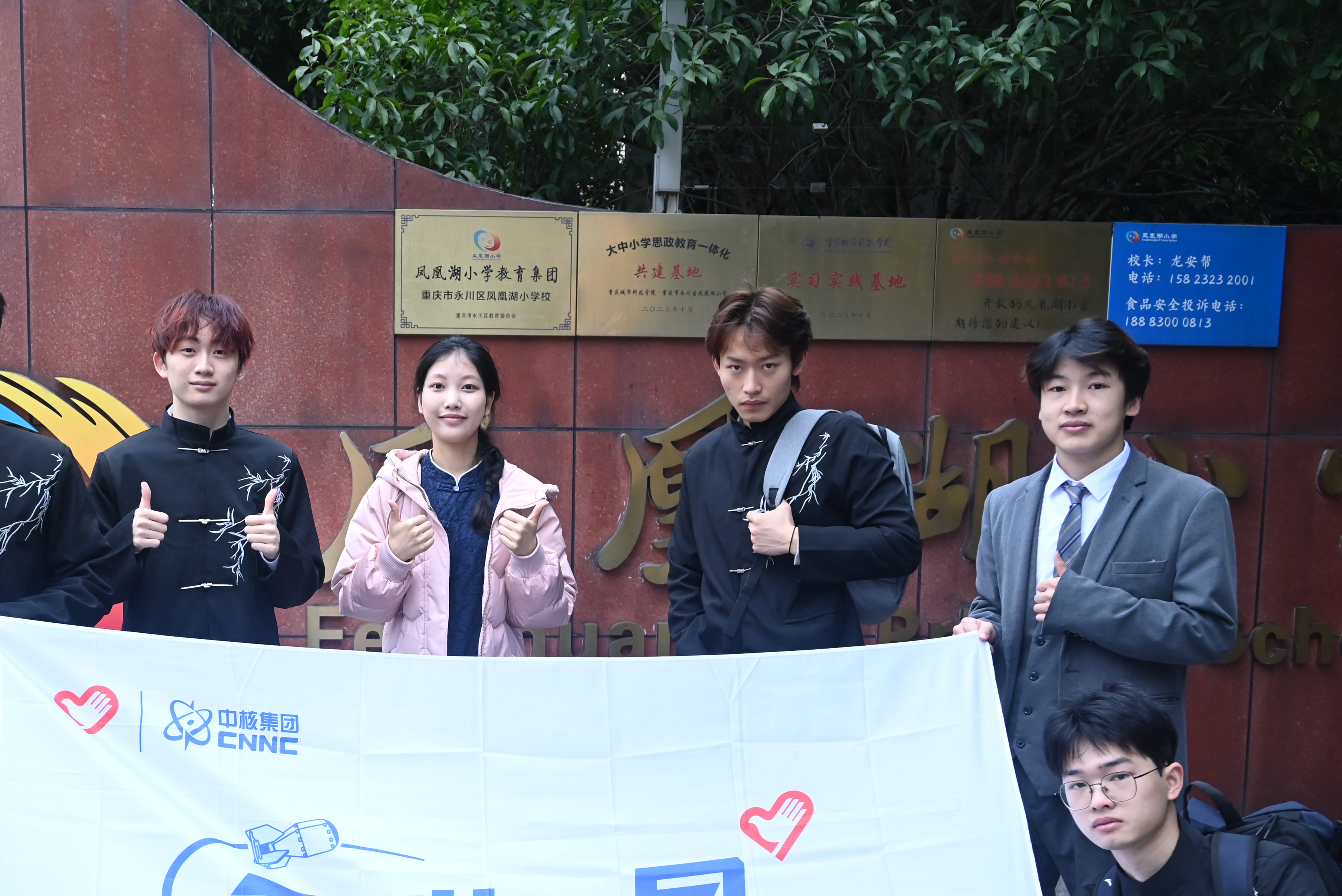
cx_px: 407
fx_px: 1827
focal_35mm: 49
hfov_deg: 39.7
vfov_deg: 27.1
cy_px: 687
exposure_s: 1/125
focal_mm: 30
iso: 800
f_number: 4.8
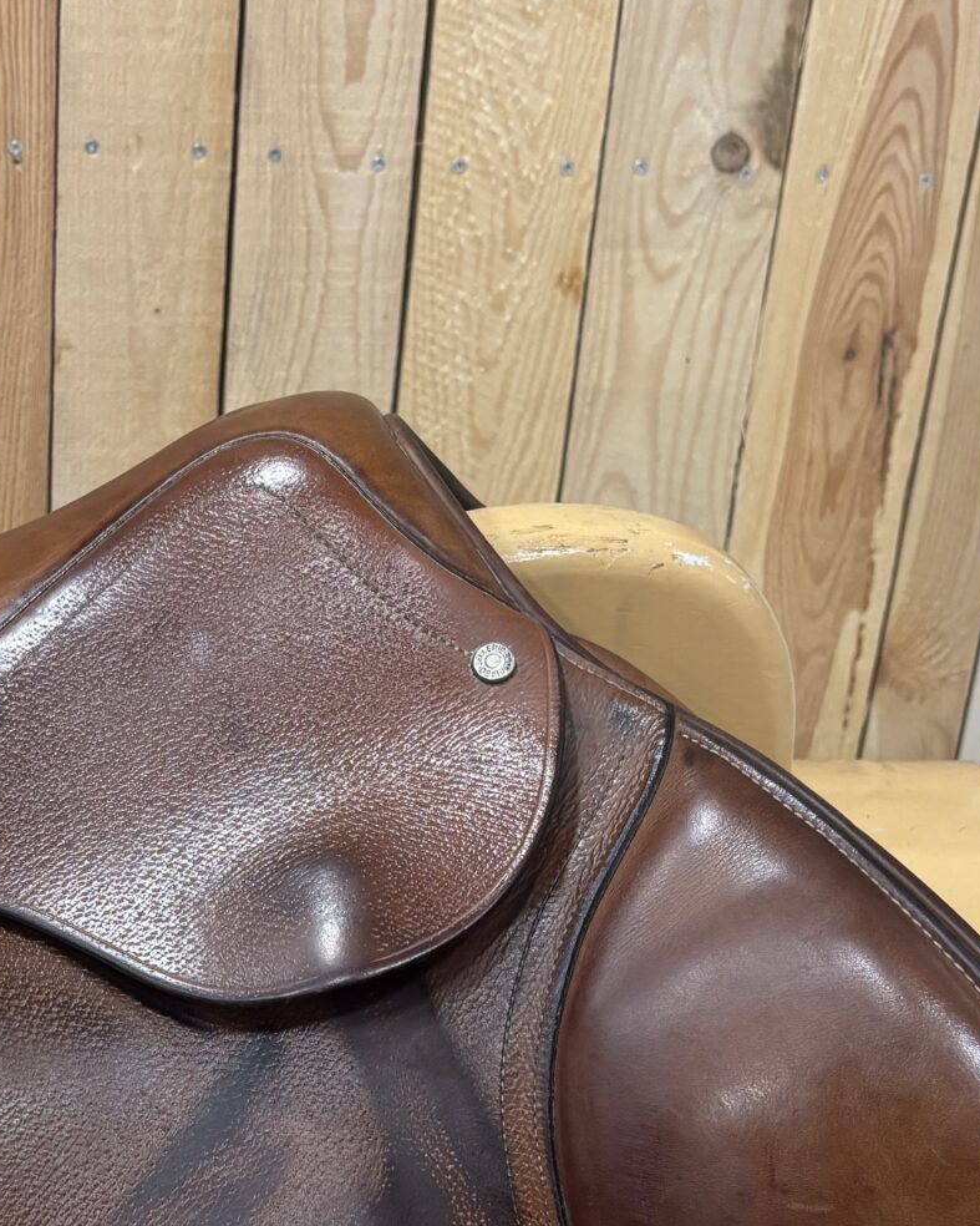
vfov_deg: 28.3
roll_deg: -3.2
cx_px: 121
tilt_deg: -28.9
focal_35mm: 66
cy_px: 928
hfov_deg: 22.6
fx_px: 2393
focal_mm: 5.96
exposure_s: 1/50
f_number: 1.6
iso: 160
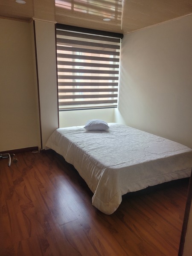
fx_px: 192
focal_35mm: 26
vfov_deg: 67.3
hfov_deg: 53.1
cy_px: 128
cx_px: 96
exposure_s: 1/120
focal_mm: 5.4
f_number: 1.8
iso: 200
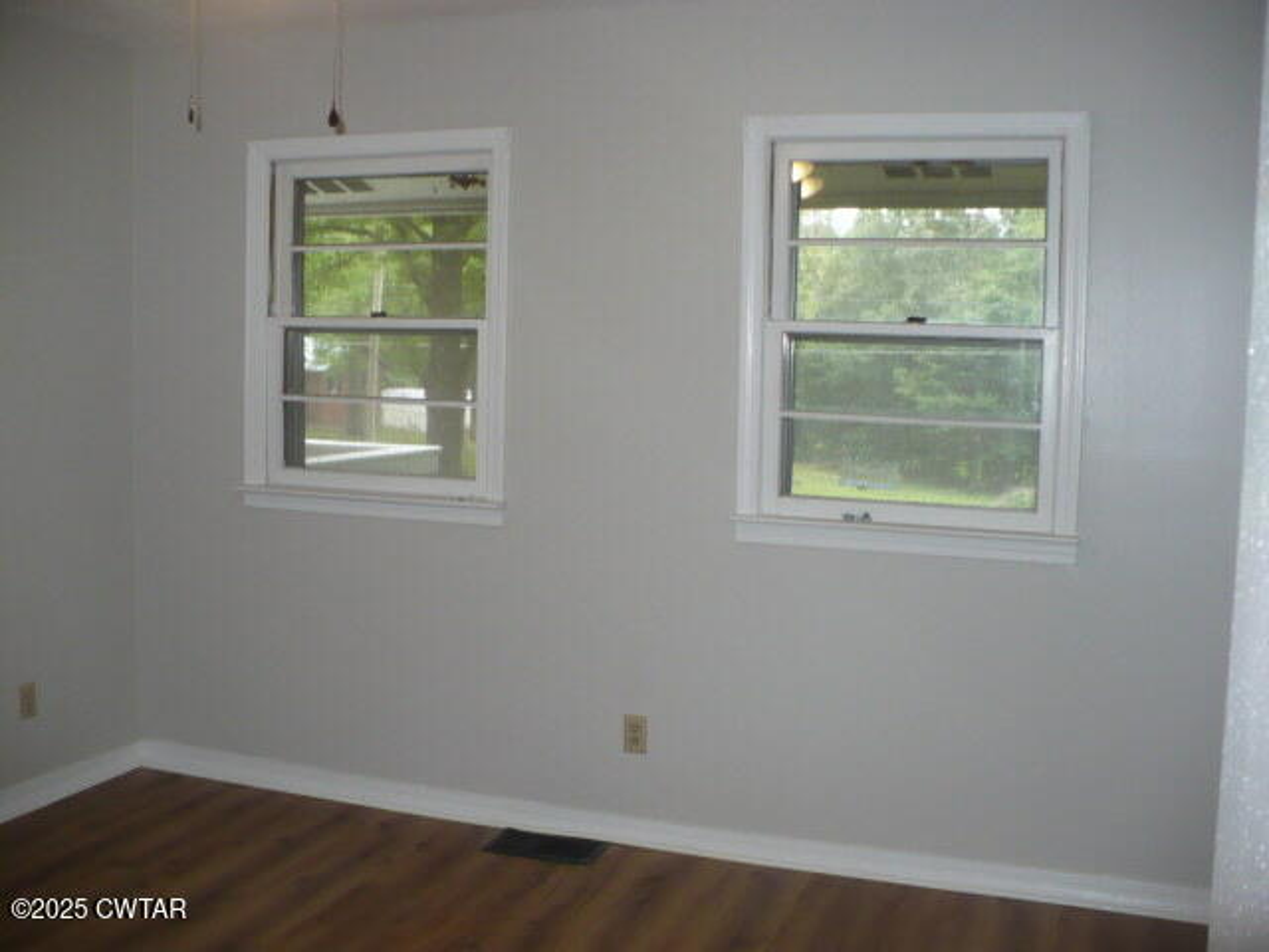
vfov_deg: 38.7
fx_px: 1356
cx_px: 634
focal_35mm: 37
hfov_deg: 50.1
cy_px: 476
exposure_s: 1/30
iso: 200
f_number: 2.8
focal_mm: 6.1
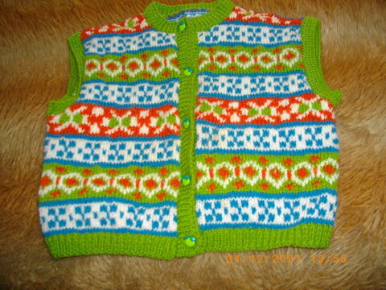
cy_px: 145
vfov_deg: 44.2
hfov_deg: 56.8
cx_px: 193
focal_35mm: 32
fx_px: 357
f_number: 2.9
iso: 200
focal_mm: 5.7
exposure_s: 1/50
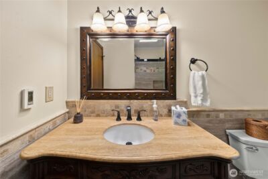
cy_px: 90
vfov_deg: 90.1
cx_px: 134
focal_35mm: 12
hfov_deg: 112.6
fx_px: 89
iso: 1000
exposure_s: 1/15
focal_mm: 12
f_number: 7.1
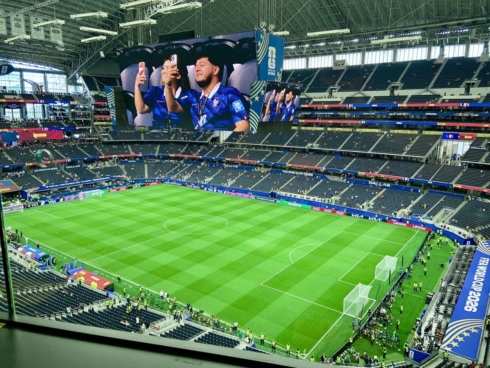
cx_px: 245
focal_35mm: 26
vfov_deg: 53.1
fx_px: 368
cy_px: 184
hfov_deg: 67.3
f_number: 1.8
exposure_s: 1/118
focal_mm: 4.25
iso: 64
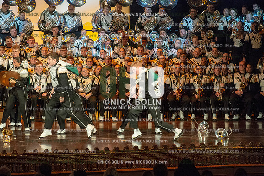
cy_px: 88
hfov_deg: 10.3
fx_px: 1466
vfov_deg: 6.9
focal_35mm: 200
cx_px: 132
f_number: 5.6
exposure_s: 1/320
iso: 8000
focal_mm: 200
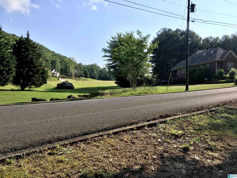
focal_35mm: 29
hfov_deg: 61.7
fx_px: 199
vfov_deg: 48.2
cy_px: 89
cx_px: 118
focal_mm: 4.15
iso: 25
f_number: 2.2
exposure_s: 1/1832
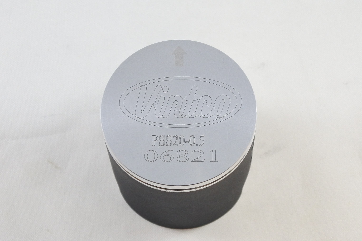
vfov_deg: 24.6
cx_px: 181
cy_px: 120
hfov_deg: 36.2
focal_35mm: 55
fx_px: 553
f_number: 4.8
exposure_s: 1/125
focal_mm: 20.6
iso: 640
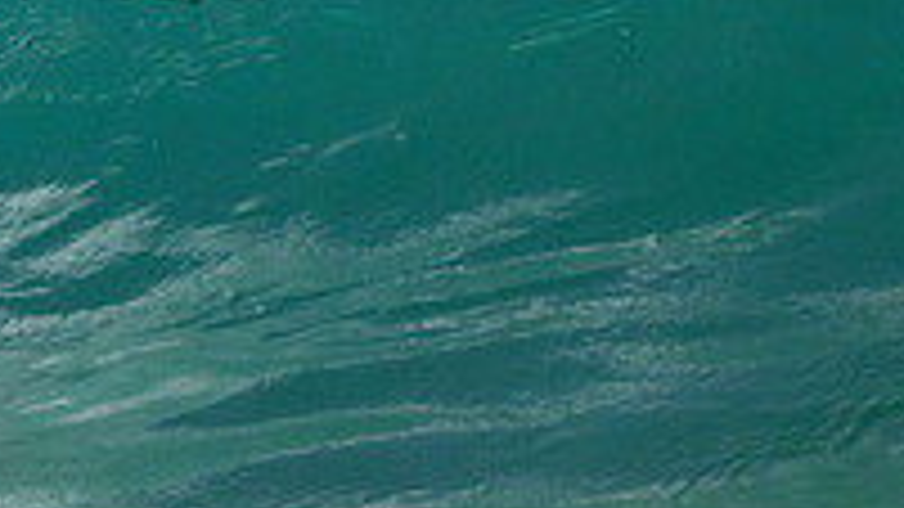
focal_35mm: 2420
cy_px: -106
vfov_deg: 0.5
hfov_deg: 0.9
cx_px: -207
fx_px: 58001
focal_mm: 800
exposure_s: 1/1600
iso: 2800
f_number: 11
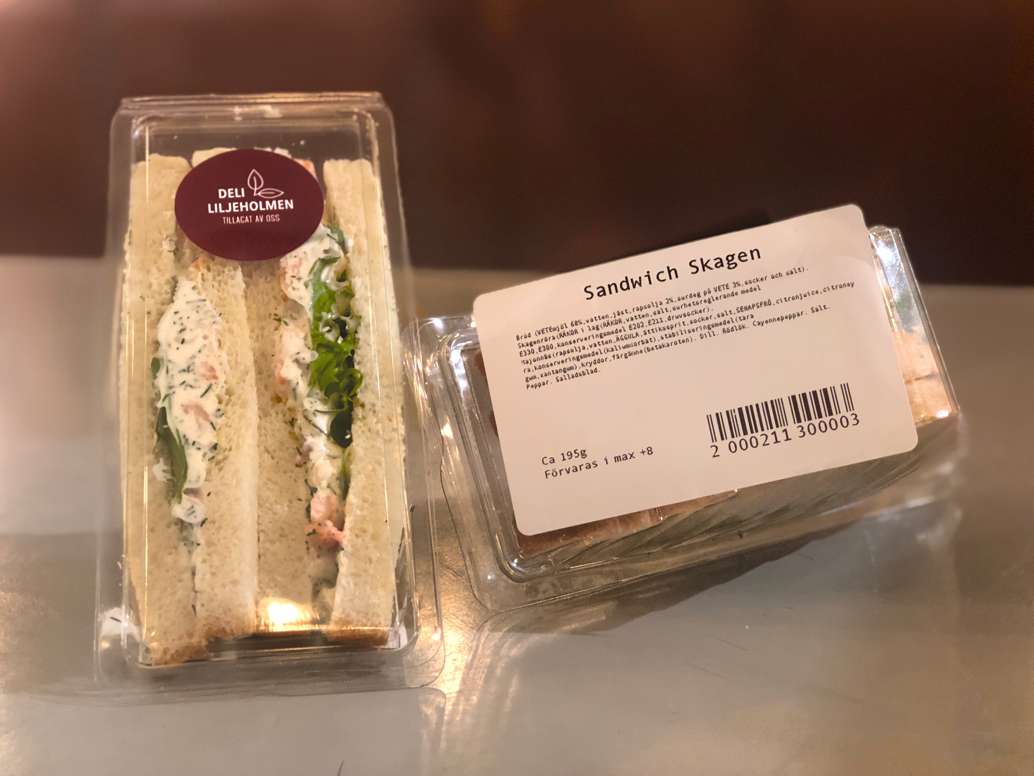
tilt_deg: -12.4
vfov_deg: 25.7
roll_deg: +0.8
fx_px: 1703
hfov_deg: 33.8
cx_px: 517
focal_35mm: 57
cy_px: 388
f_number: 2.8
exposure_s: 1/50
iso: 320
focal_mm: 6.6
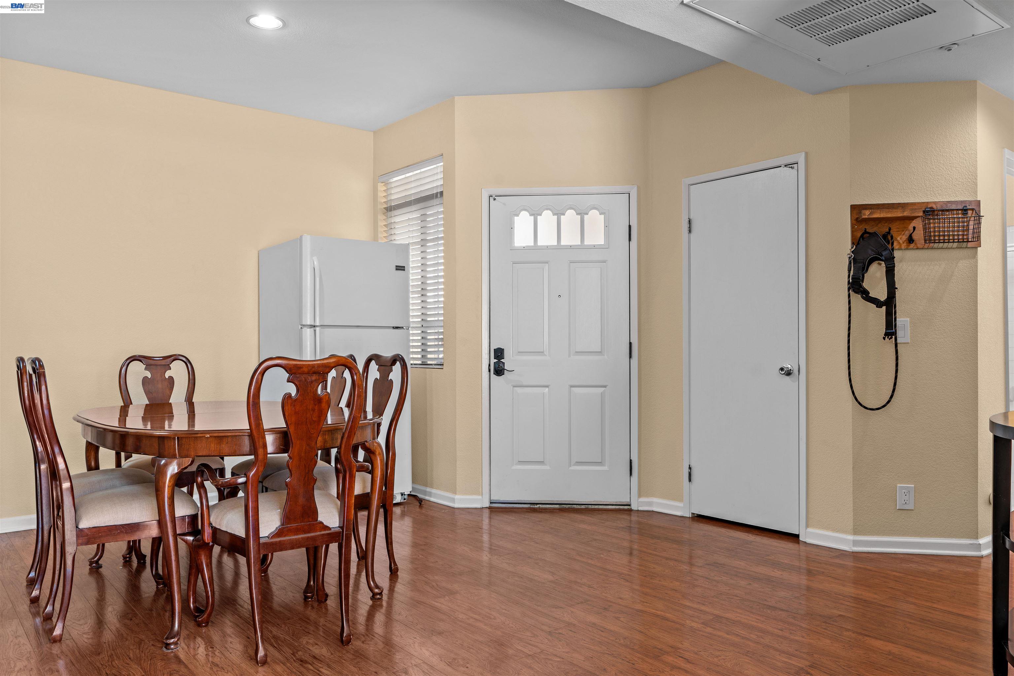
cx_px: 507
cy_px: 338
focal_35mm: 26
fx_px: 732
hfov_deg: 69.4
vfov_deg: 49.6
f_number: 8
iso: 100
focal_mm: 26
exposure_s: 1.6
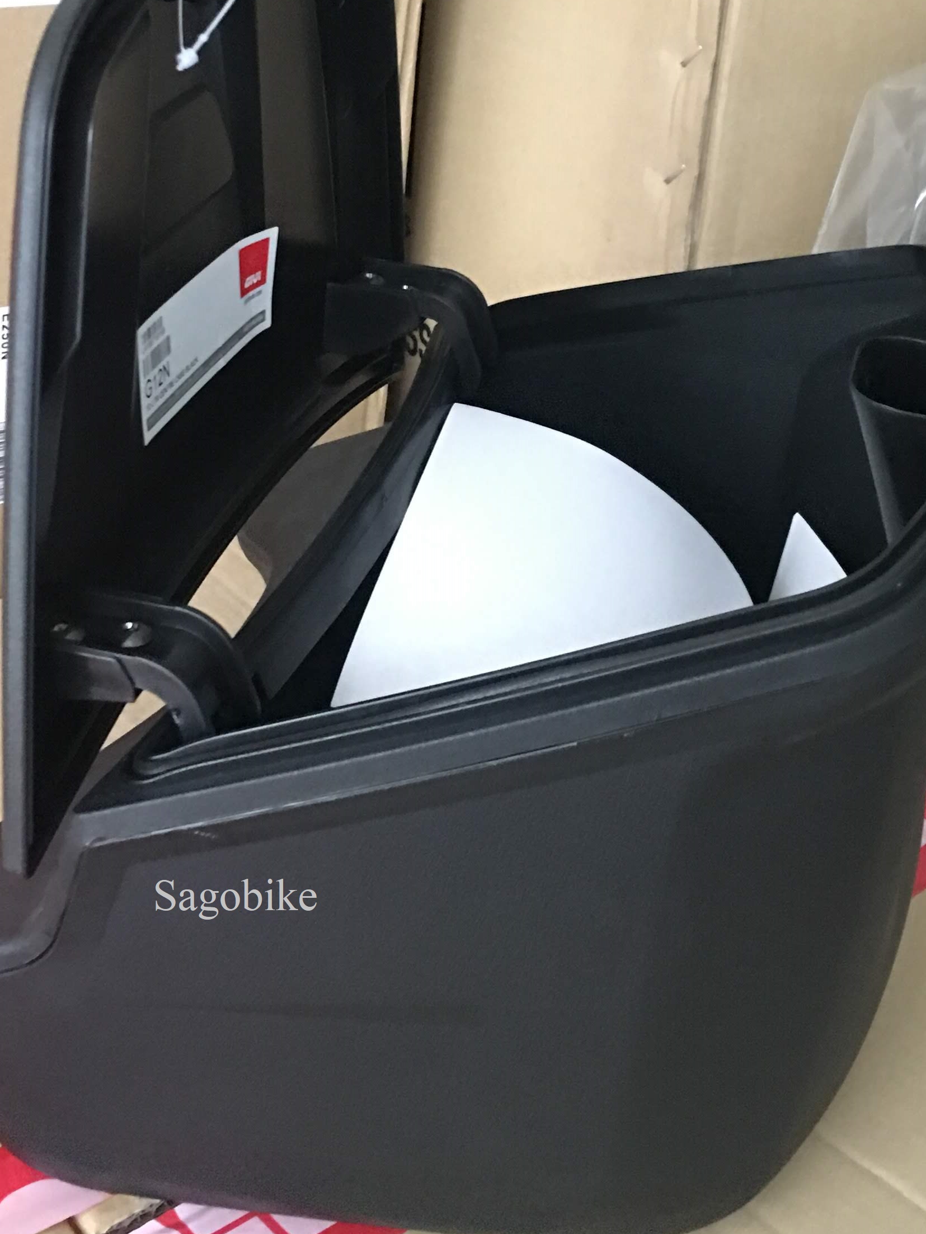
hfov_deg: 27.5
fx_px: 1890
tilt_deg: -22.7
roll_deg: -6.6
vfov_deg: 36.0
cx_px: 443
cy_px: 458
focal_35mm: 53
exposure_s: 1/4
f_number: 2.2
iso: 160
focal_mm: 4.15
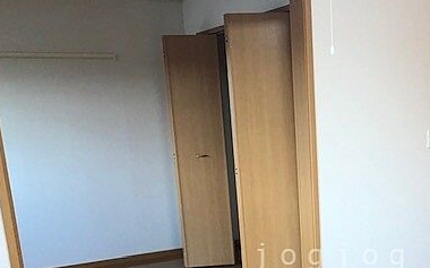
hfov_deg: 39.0
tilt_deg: -13.8
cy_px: 257
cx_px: 333
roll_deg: +1.3
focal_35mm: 50
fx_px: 586
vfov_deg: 24.8
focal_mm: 3.99
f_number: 1.8
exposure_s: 1/20
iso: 40
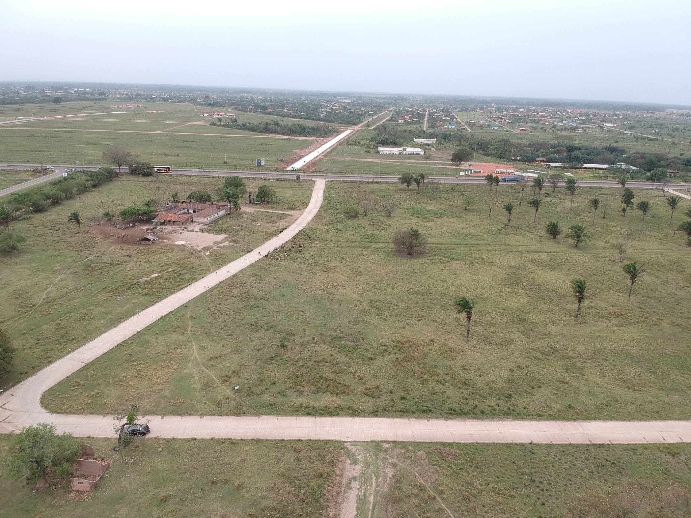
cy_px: 259
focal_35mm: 25
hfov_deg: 69.4
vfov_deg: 54.9
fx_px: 499
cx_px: 346
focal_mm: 4.49
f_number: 2.6
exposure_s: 1/400
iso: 100
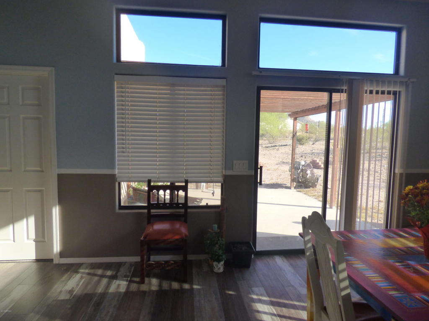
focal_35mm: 20
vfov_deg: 66.0
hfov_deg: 81.7
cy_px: 160
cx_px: 214
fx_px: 248
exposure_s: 1/400
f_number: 2.8
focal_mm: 3.58
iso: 200
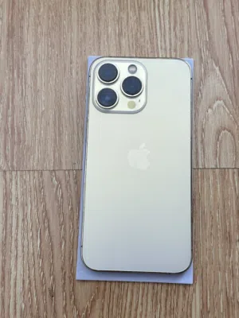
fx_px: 442
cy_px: 159
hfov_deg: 30.3
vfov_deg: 39.7
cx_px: 120
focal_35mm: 48
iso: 80
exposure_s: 1/61
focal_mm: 6.86
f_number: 1.78
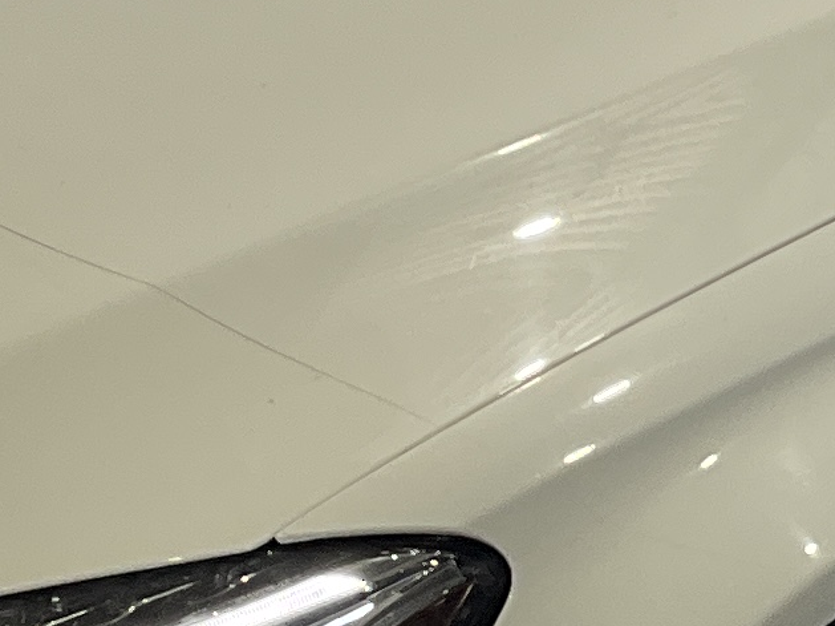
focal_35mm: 186
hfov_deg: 10.5
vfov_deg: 8.0
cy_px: 235
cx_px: 848
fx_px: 4484
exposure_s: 1/142
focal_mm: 3
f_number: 1.8
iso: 20
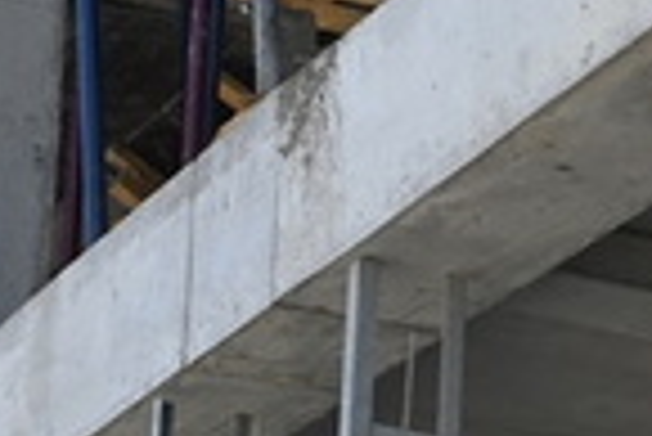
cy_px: -151
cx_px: 288
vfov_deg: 2.9
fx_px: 8502
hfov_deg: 4.4
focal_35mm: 469
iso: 100
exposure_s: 1/640
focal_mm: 85
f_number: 6.3
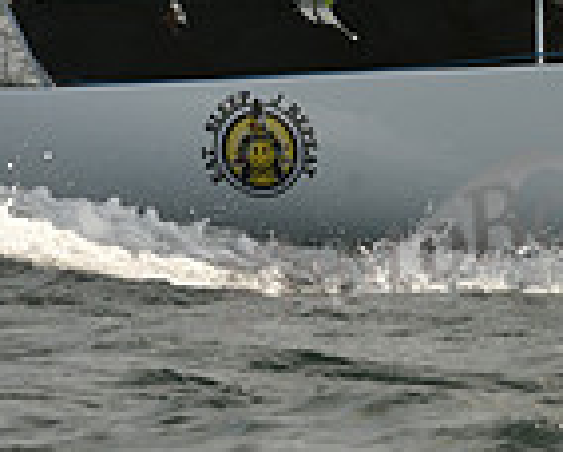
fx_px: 12781
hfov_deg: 2.5
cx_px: 983
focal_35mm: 766
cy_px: -30
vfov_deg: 2.0
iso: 320
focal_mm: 200
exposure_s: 1/1000
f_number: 9
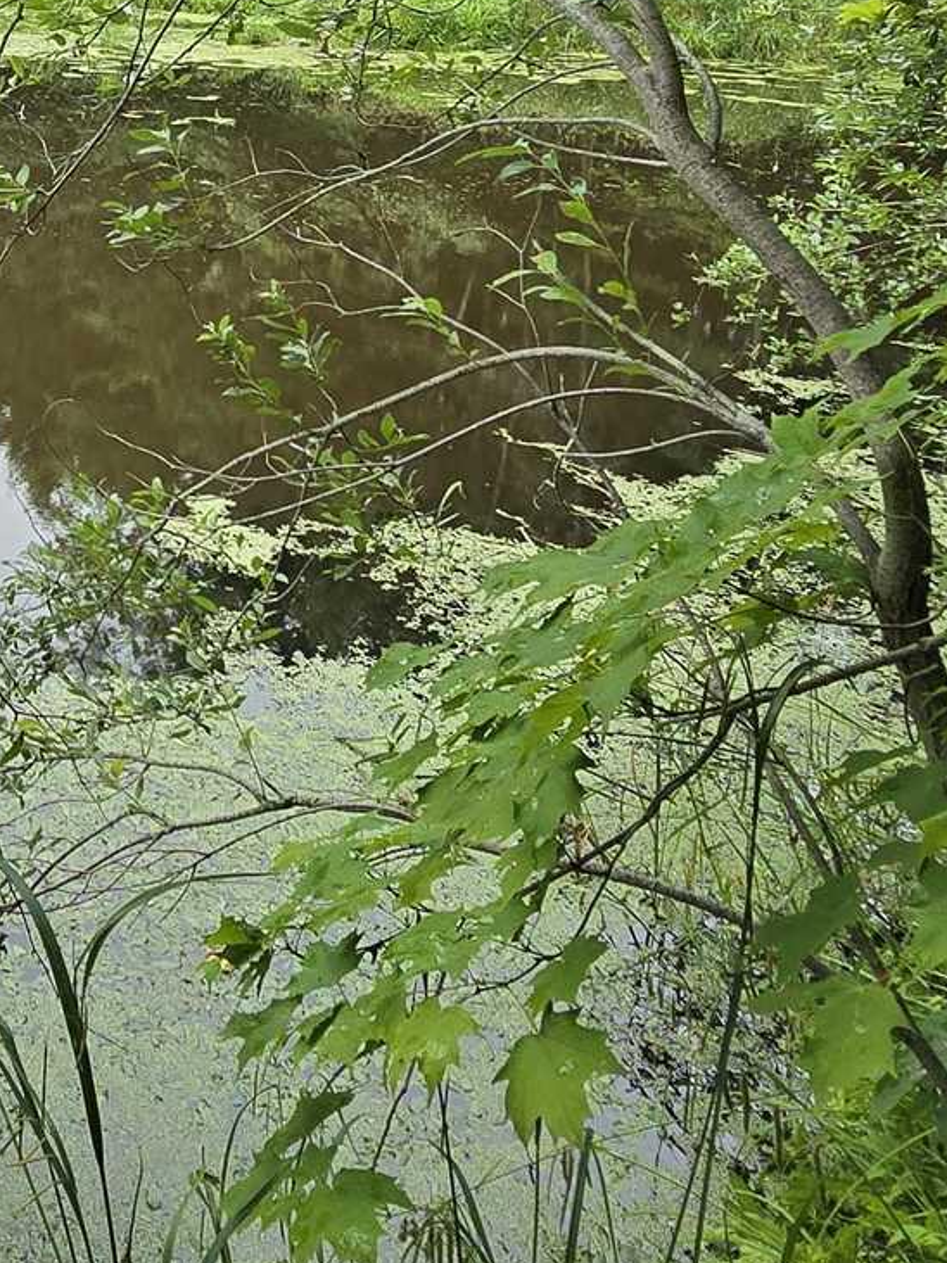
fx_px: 1496
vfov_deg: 42.2
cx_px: -43
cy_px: 140
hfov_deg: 31.8
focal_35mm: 41
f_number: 2.2
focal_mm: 2.2
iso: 50
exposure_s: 1/327
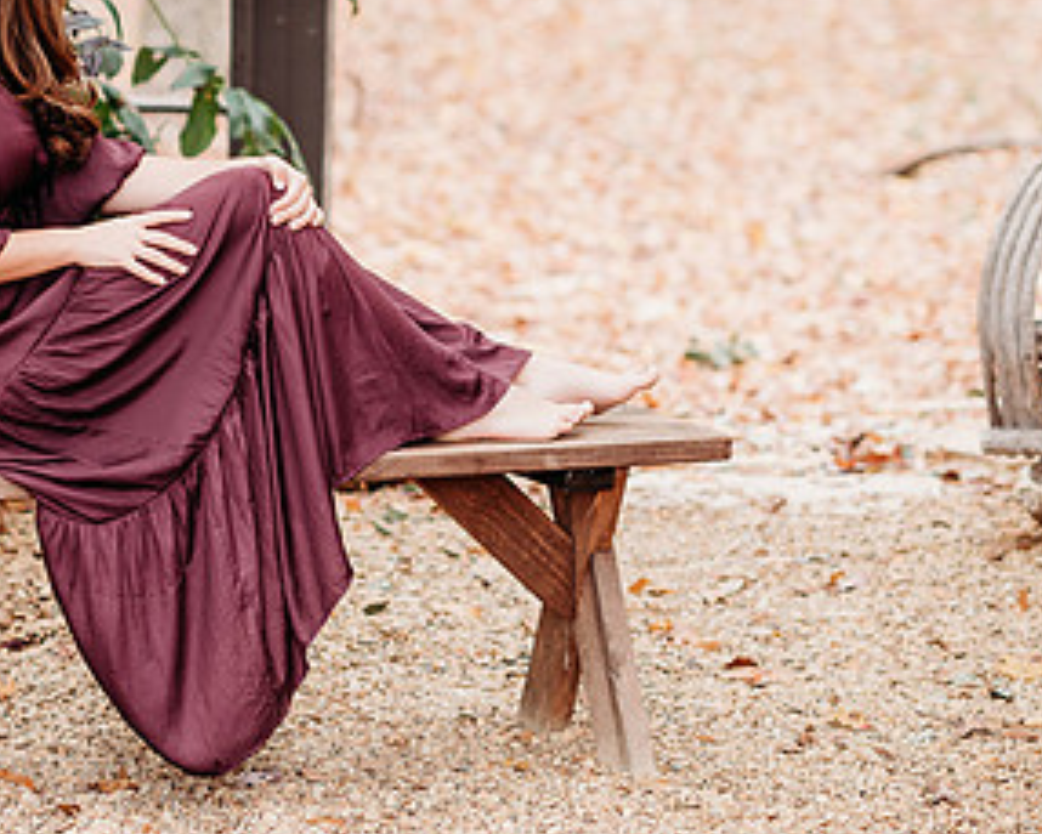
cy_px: 180
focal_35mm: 162
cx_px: 138
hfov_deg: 11.8
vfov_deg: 9.5
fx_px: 4998
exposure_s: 1/200
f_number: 2.2
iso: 320
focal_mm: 85
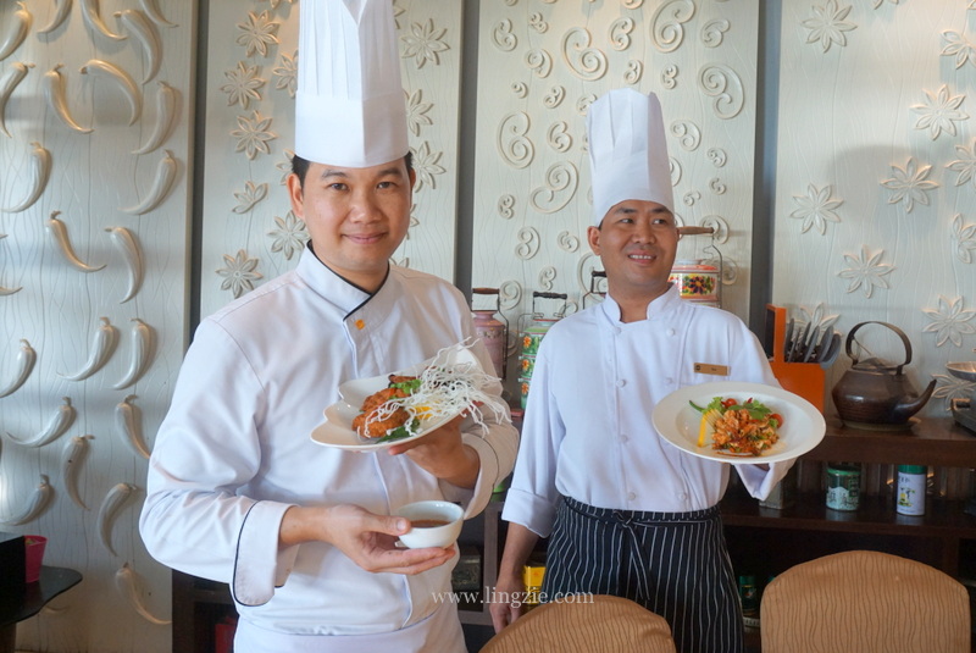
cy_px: 326
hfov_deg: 53.1
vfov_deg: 36.9
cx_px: 488
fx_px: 977
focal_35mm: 36
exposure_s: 1/60
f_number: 6.3
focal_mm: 24
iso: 1000
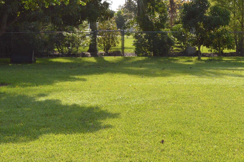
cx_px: 133
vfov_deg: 14.5
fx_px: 636
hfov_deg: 21.7
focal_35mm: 94
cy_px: 42
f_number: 8
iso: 100
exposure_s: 1/200
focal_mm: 26
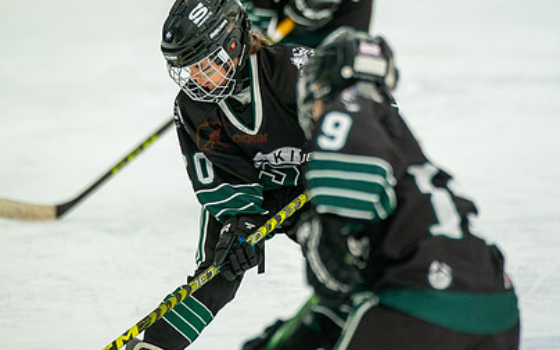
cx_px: 256
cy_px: 101
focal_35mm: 505
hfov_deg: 4.2
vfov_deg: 2.6
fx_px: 7703
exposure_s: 1/2500
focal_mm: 300
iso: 1600
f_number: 3.5
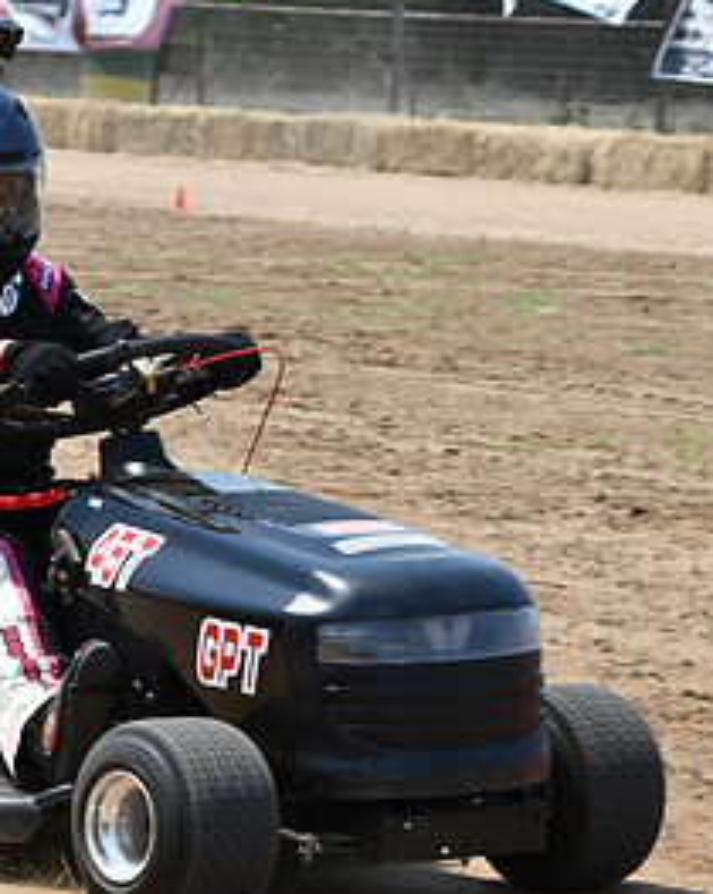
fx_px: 5414
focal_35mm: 205
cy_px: 430
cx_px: 275
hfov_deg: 7.5
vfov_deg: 9.4
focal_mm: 66
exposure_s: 1/320
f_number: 9
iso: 100
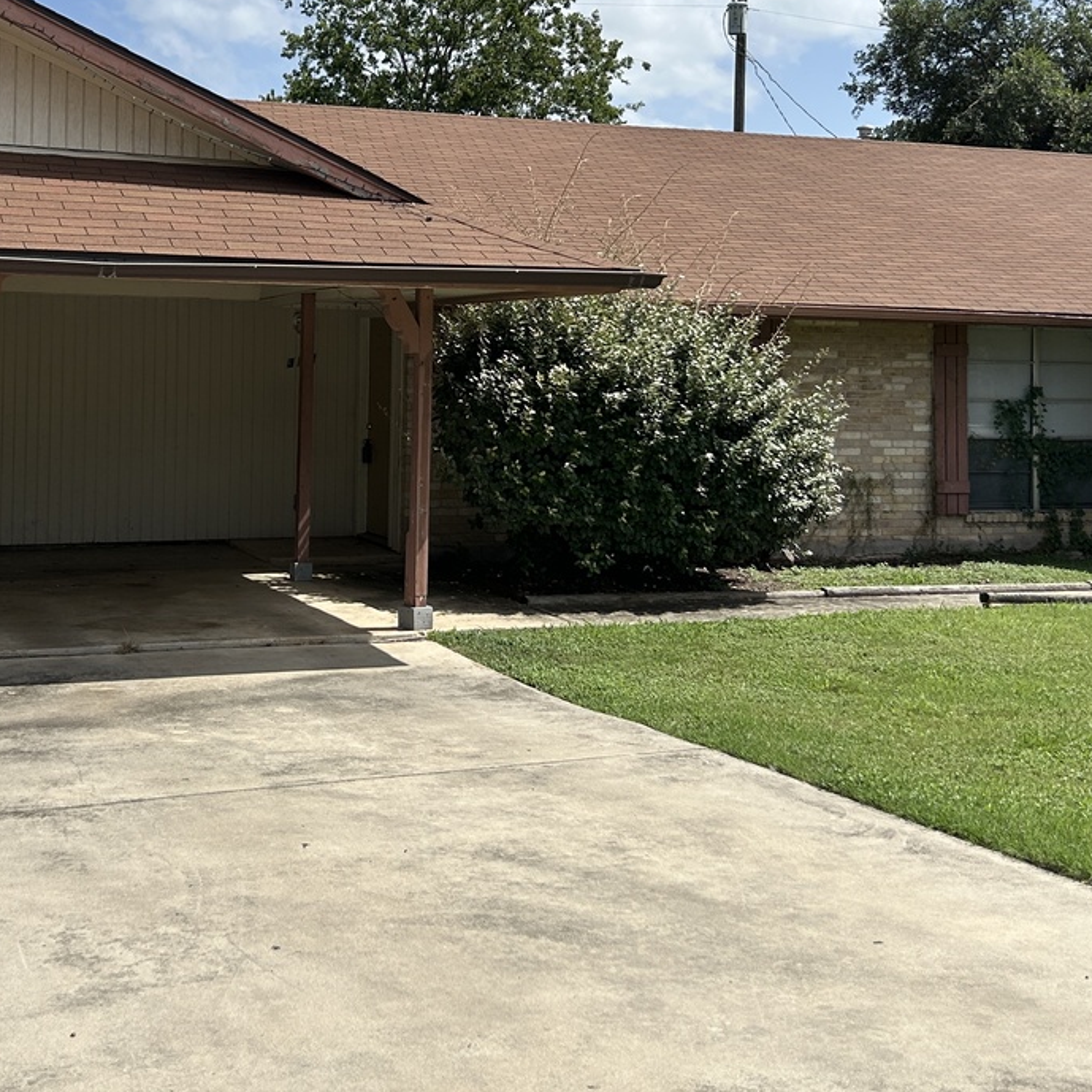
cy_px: 325
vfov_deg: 34.9
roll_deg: -0.4
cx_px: 401
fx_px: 1713
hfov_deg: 35.1
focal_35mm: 48
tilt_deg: +1.1
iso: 50
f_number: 1.5
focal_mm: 5.7
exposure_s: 1/5587
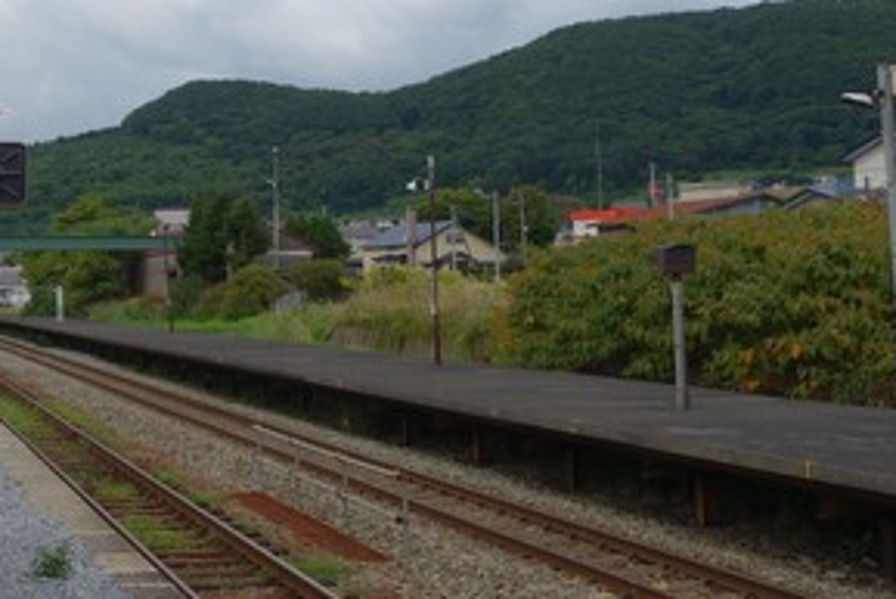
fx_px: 1544
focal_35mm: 62
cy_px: 113
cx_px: 90
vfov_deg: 21.6
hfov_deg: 30.9
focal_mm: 10.4
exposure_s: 1/500
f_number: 5.6
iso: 125
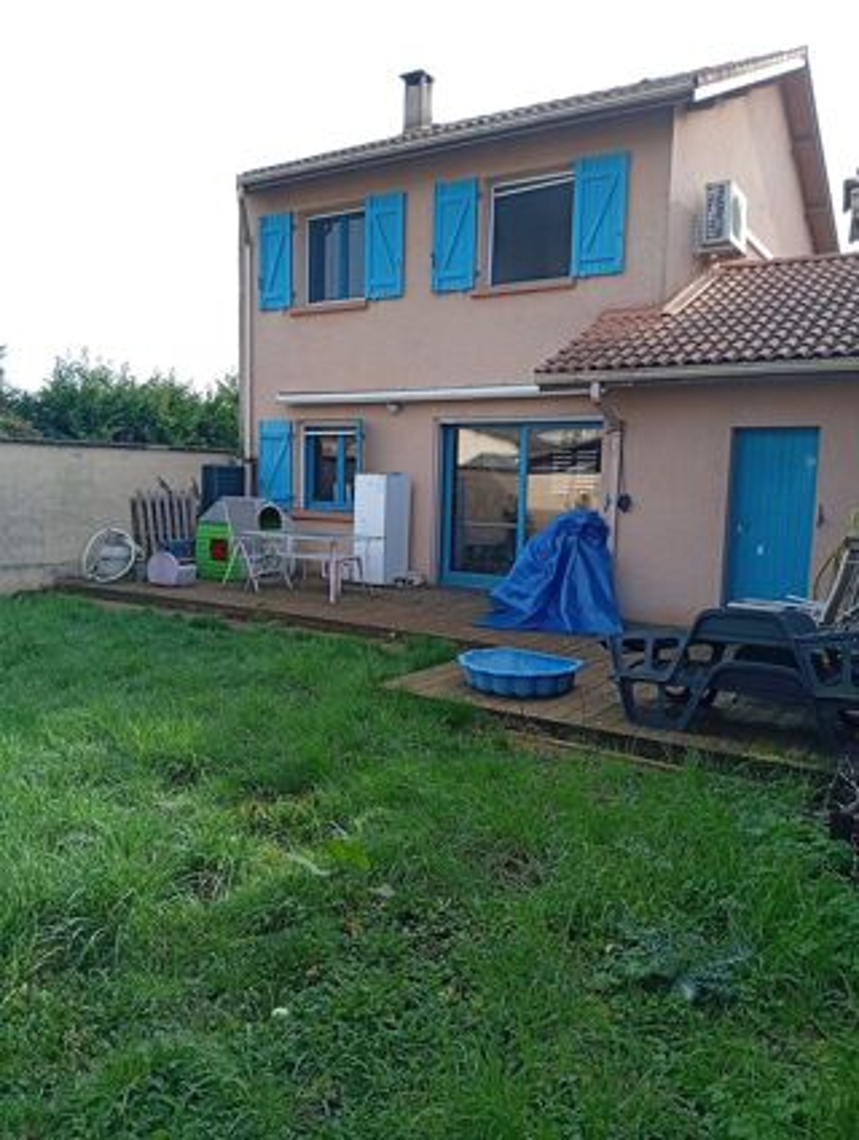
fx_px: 891
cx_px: 430
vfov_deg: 65.2
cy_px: 570
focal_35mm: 27
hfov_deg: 51.5
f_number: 1.8
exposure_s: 1/175
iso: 50
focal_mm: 3.98
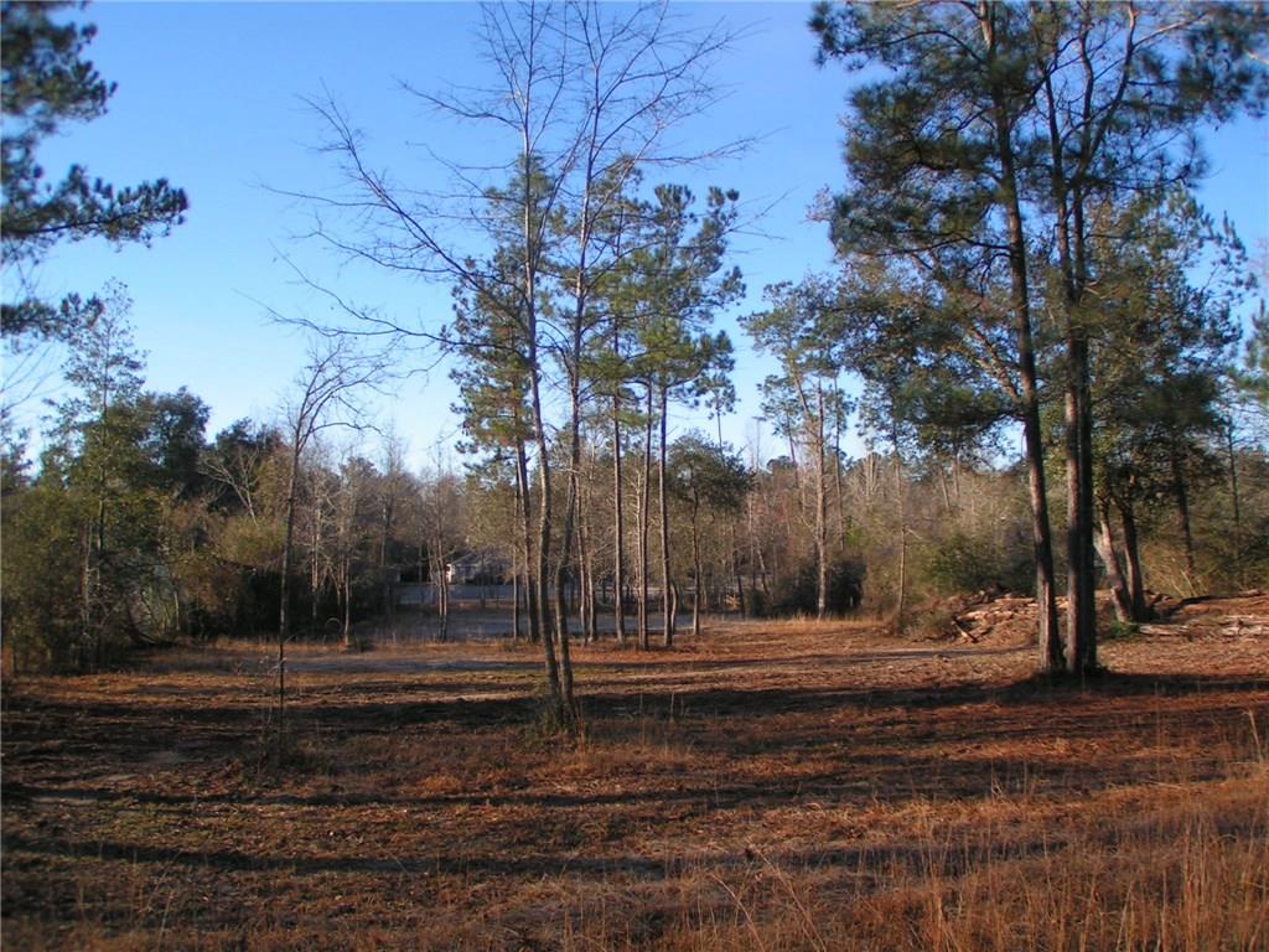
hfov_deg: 49.0
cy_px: 476
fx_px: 1393
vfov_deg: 37.7
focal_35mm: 38
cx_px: 634
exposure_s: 1/500
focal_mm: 5.8
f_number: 2.8
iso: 50
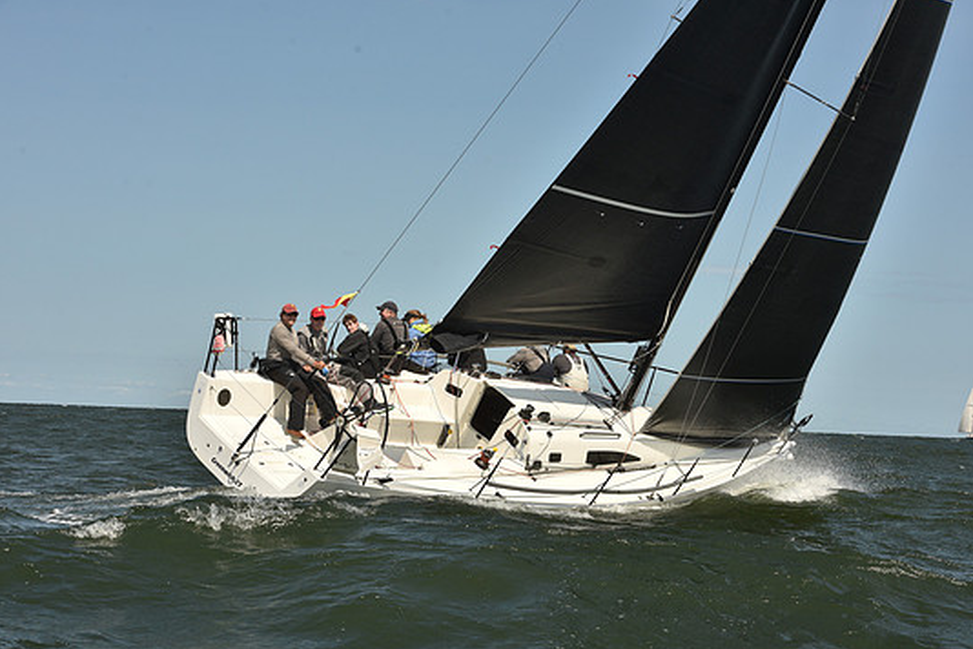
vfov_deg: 17.9
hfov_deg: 26.6
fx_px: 2054
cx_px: 525
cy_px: 347
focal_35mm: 76
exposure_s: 1/800
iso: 250
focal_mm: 70
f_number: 11
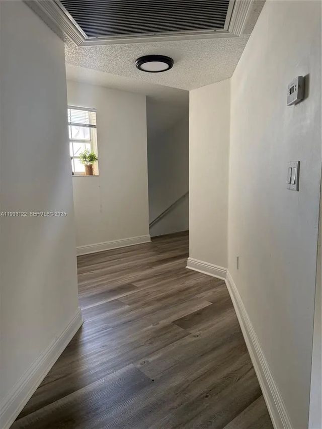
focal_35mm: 24
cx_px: 161
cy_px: 214
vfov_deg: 71.6
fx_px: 298
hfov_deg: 56.8
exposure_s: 1/98
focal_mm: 6.76
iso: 200
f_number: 1.78
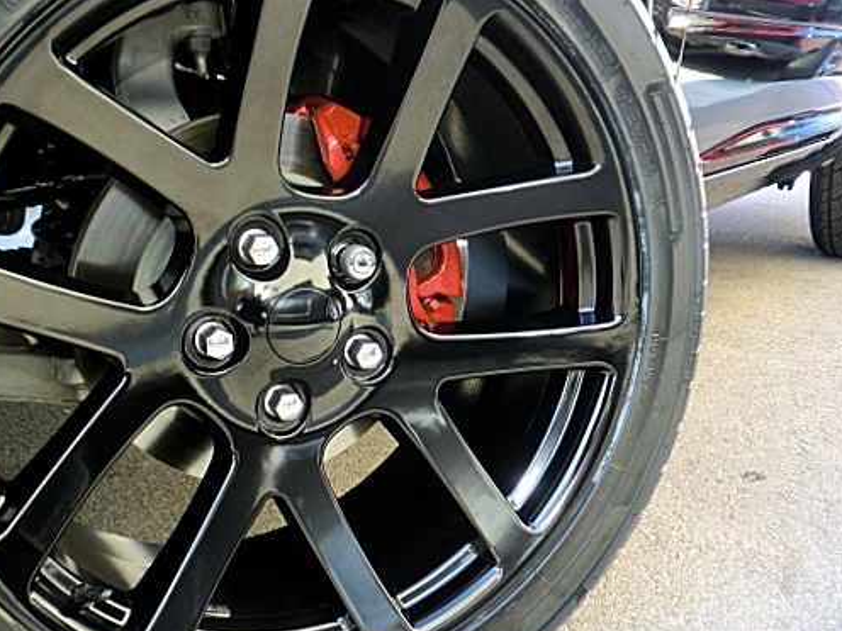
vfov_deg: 35.9
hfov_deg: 46.8
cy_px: 351
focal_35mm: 40
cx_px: 414
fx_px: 973
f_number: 2.8
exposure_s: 1/60
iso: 80
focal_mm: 5.58
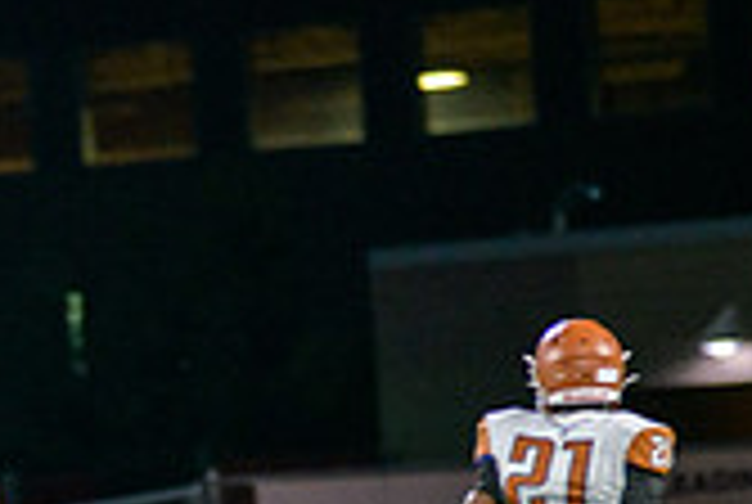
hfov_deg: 3.0
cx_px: -293
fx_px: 14502
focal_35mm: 693
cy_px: 497
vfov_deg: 2.0
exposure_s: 1/250
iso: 1600
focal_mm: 200
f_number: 2.8
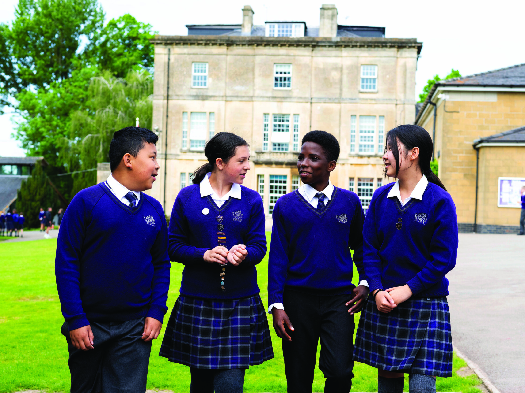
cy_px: 198
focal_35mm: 55
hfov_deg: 34.9
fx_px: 834
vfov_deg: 26.6
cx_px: 274
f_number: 5.6
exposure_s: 1/640
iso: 400
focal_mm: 50
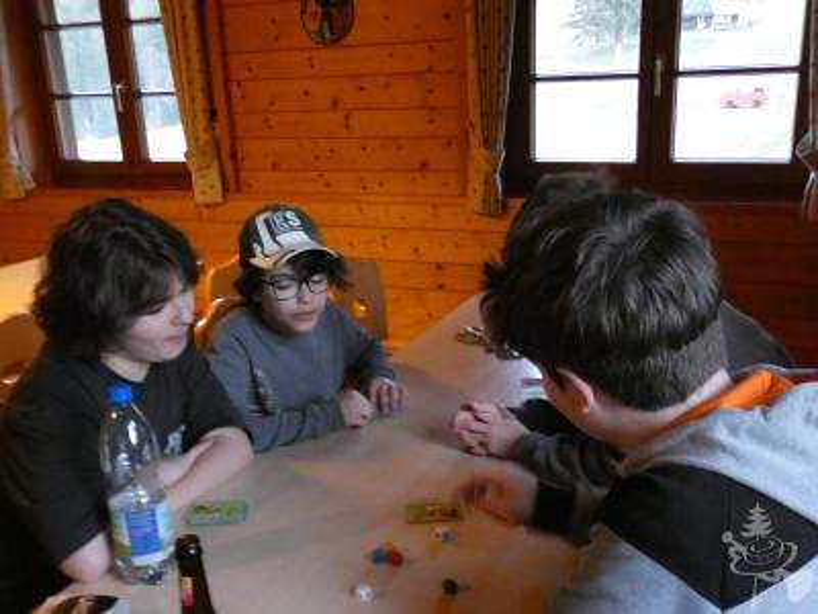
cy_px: 307
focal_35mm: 38
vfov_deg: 37.7
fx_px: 898
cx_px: 409
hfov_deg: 49.0
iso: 1600
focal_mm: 6.8
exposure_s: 1/25
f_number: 3.5
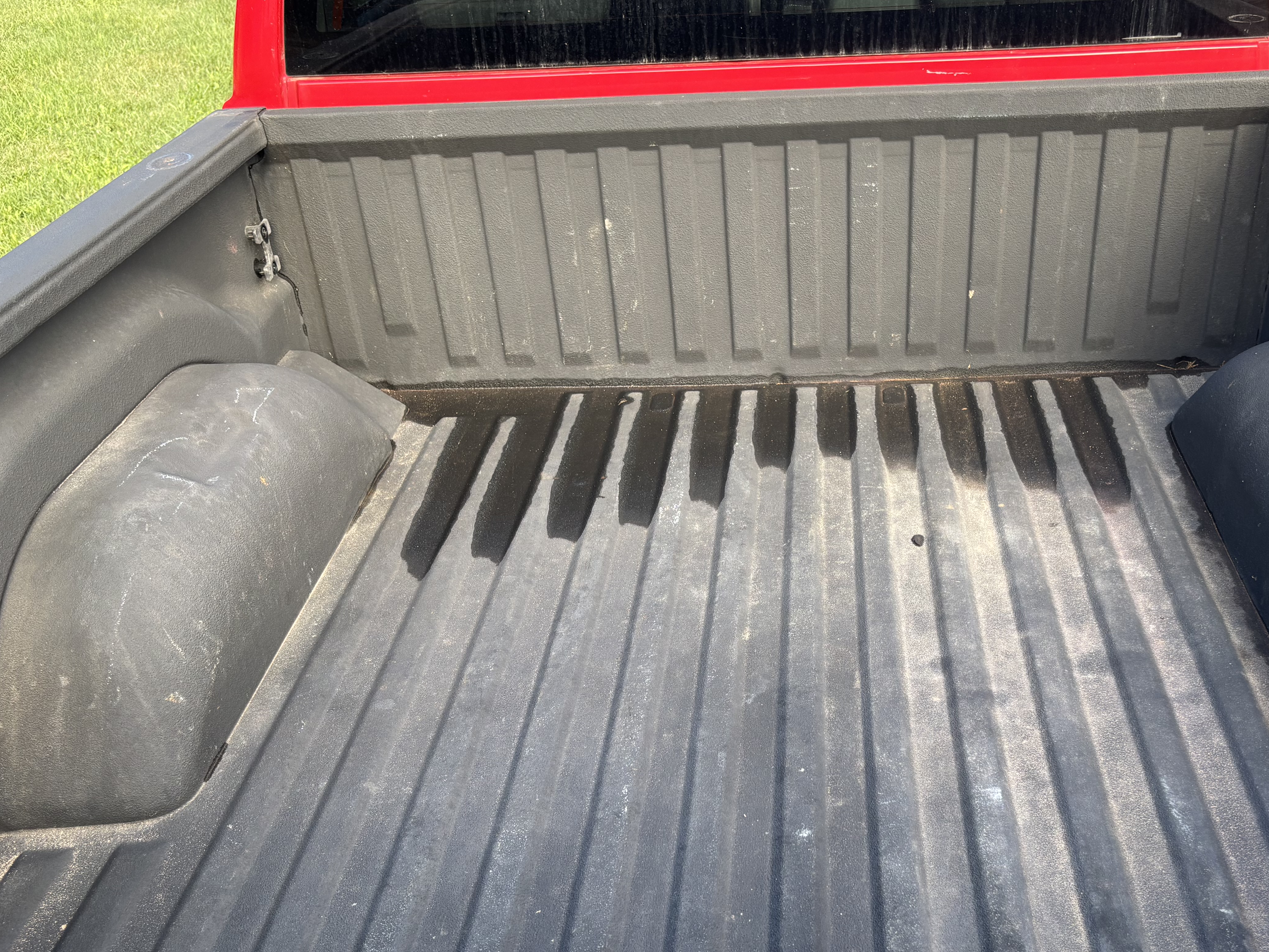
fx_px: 1320
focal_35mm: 36
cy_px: 609
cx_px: 754
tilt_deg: -31.7
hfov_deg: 51.1
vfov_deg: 39.3
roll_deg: +3.8
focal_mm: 5.96
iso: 40
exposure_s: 1/121
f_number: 1.6
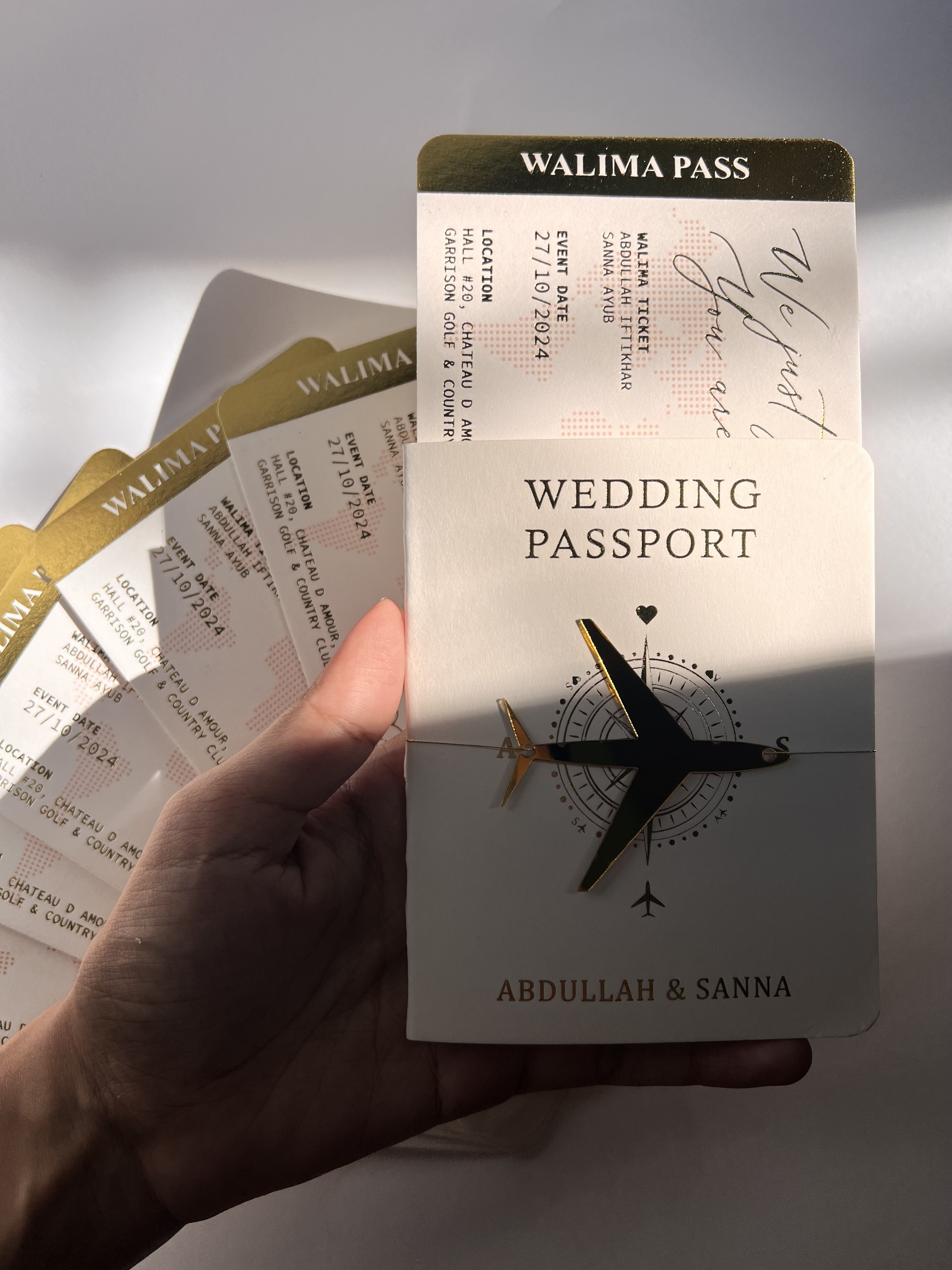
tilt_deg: -82.3
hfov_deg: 53.1
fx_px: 953
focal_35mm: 26
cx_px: 476
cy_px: 635
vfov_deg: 67.3
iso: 50
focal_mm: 5.7
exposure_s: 1/1147
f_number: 1.5
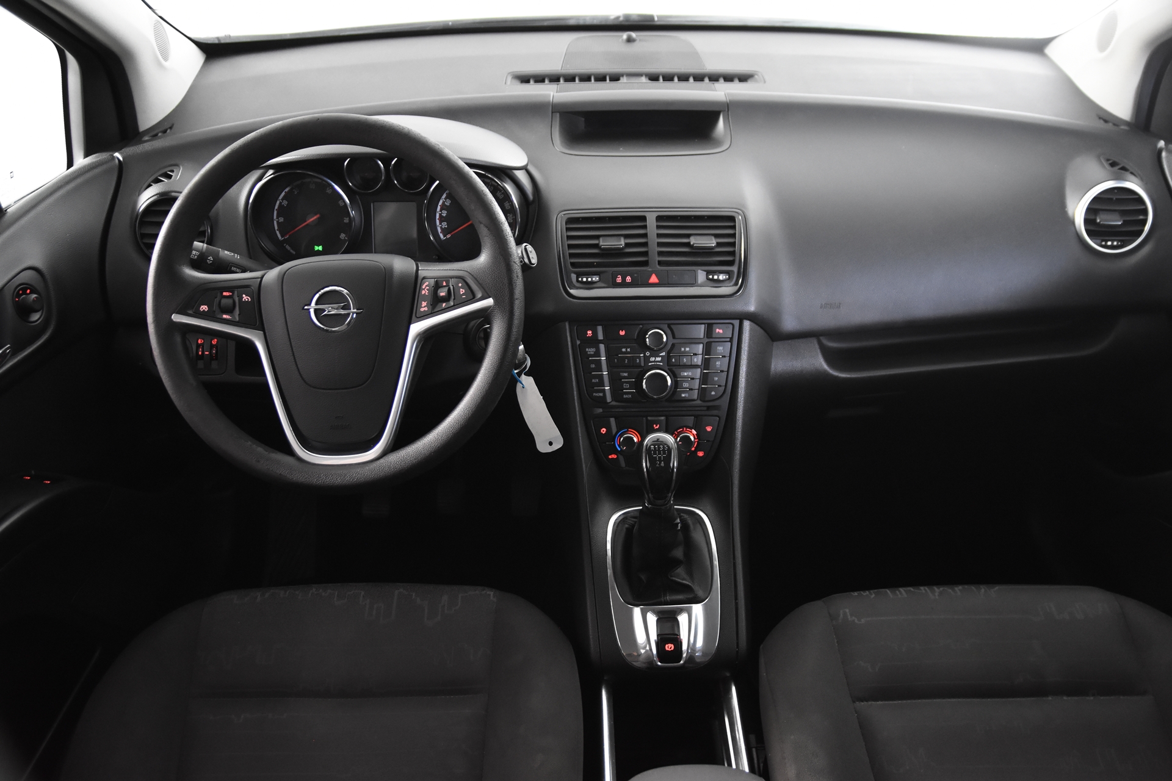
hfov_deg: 61.9
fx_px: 977
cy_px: 390
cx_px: 586
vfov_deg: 43.6
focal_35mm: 30
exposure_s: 1/30
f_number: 2.8
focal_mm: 20
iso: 2200
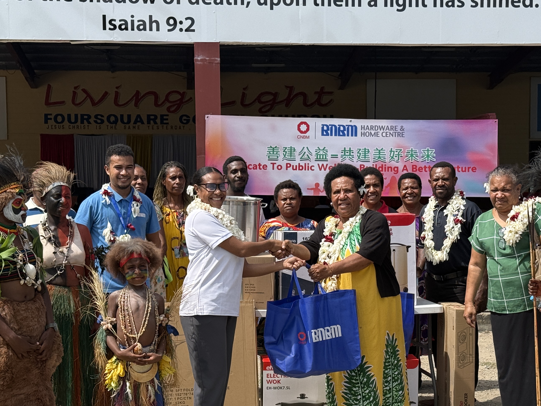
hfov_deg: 26.0
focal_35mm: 75
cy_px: 252
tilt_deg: -2.2
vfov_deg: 19.6
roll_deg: +0.5
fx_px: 1172
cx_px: 294
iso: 64
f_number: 1.78
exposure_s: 1/4098
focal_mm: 6.76
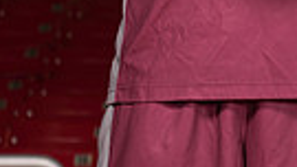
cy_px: -305
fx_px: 1930
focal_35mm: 245
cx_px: 238
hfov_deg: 8.8
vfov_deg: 4.8
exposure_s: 1/200
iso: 250
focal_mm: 70
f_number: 6.3
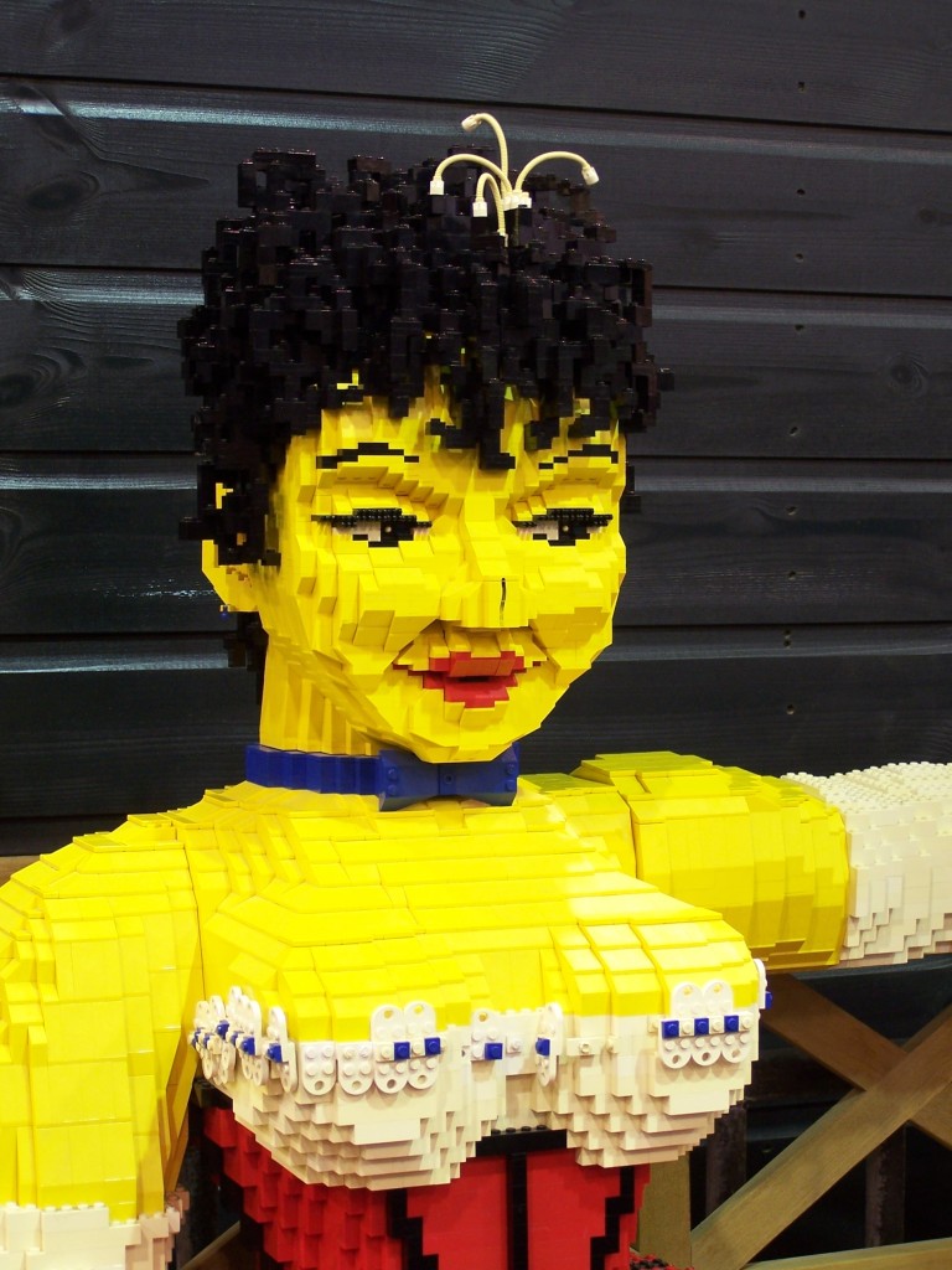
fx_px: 2750
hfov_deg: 19.6
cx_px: 476
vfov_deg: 26.0
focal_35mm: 75
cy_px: 635
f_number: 3.2
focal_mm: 12.4
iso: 80
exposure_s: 1/2
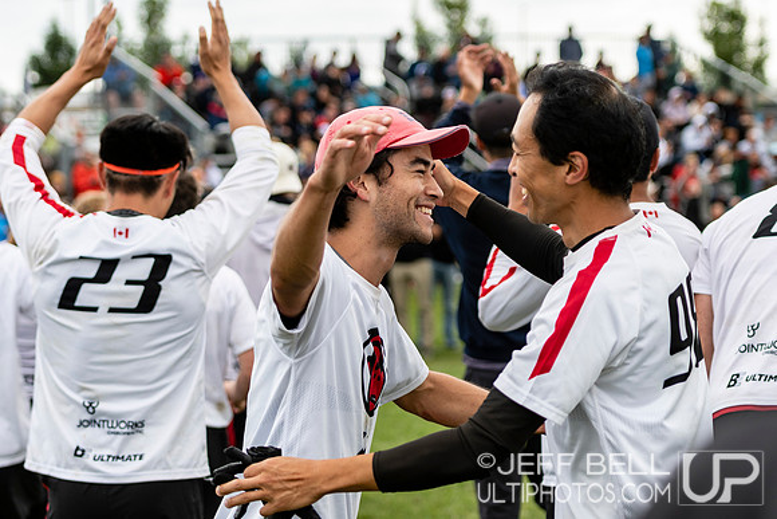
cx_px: 429
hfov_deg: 17.1
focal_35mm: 119
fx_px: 2577
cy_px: 226
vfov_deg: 11.5
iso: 100
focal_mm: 70
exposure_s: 1/1250
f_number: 2.8
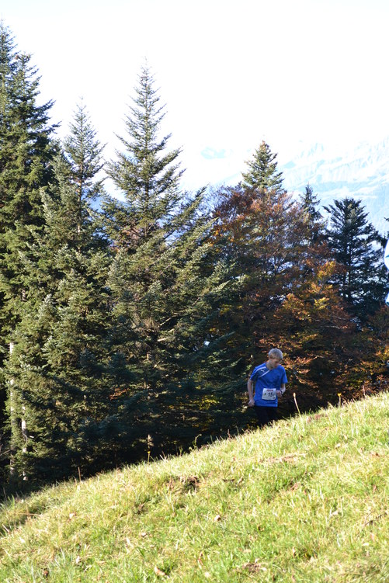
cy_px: 292
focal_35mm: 78
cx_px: 194
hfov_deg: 17.5
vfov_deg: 26.0
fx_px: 1264
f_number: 5.6
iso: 1000
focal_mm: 52
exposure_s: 1/500
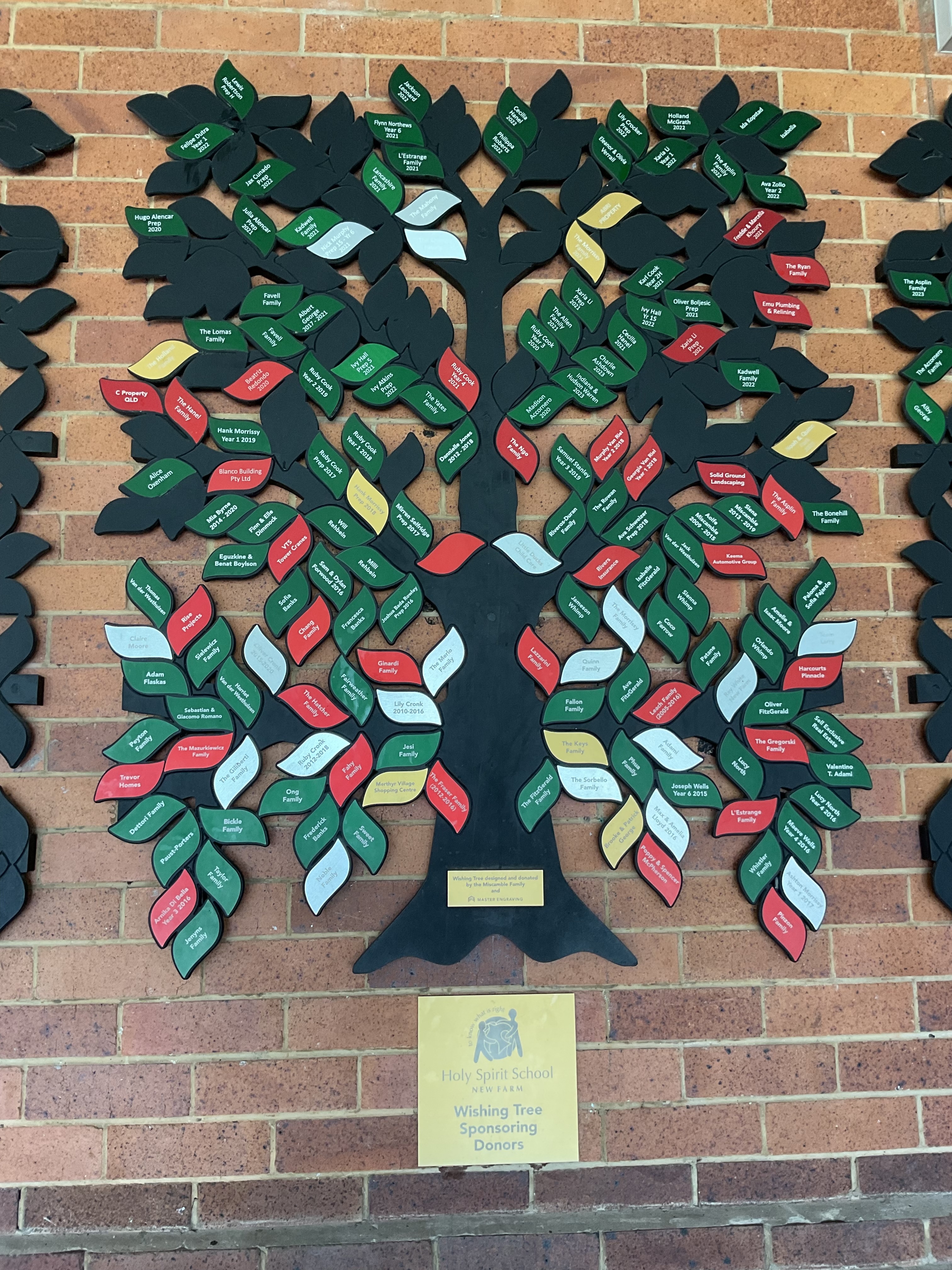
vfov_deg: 61.7
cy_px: 635
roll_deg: +1.3
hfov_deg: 48.2
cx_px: 476
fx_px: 1063
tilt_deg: +9.0
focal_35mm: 29
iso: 64
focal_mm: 3
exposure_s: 1/60
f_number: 1.8
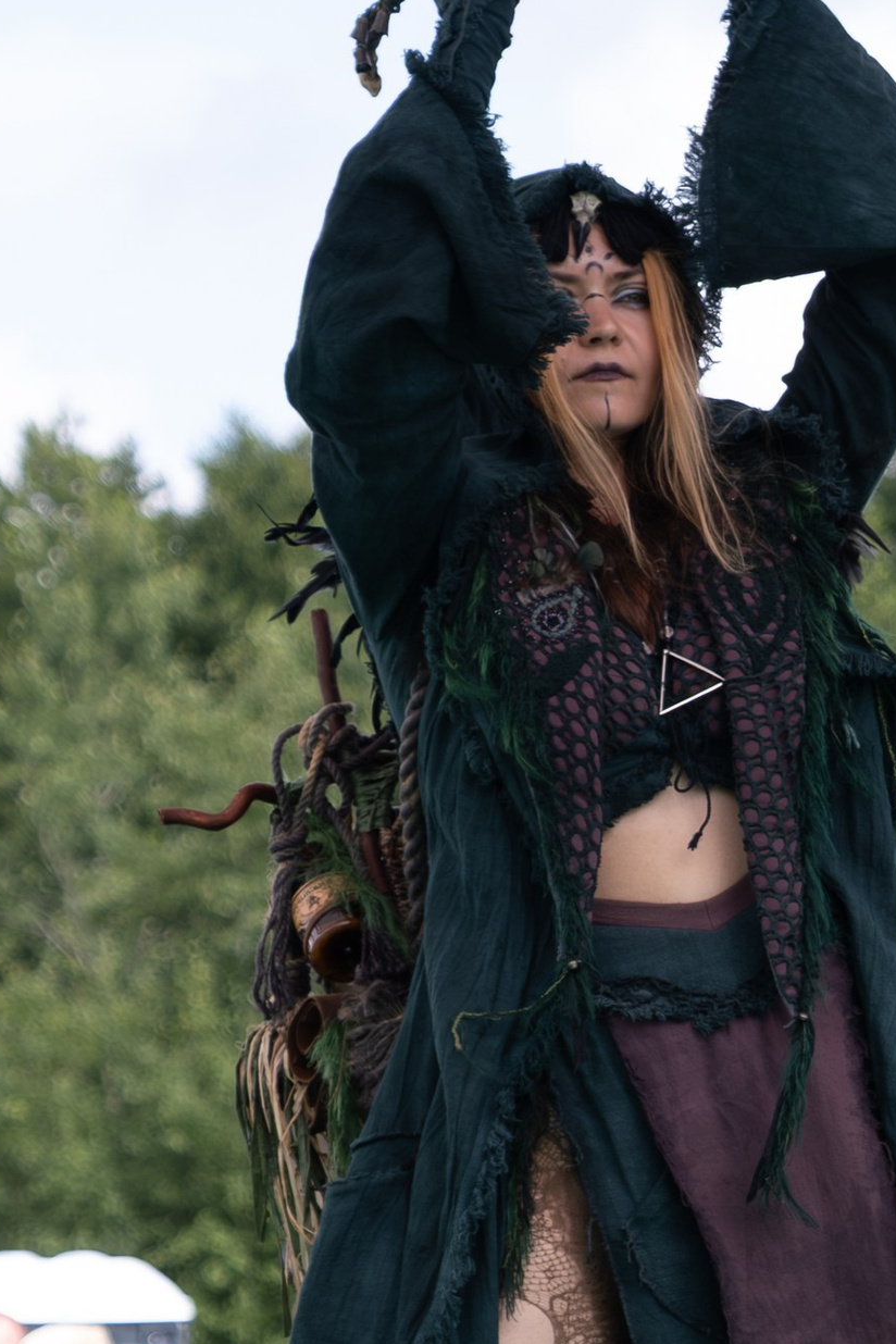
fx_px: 8698
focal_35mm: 233
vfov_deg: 8.8
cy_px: 903
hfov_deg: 5.9
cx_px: 769
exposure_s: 1/1250
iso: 200
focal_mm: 50
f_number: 3.2
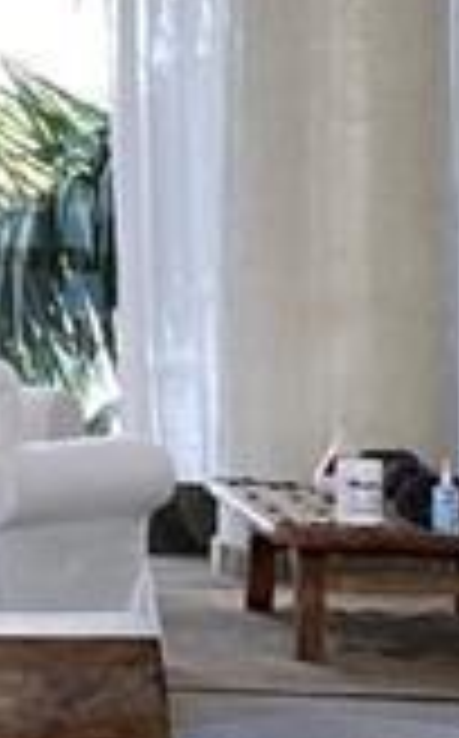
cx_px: -508
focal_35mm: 202
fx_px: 4057
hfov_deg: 6.3
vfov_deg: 10.2
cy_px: -238
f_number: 1.8
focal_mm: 4.25
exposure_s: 1/120
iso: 32
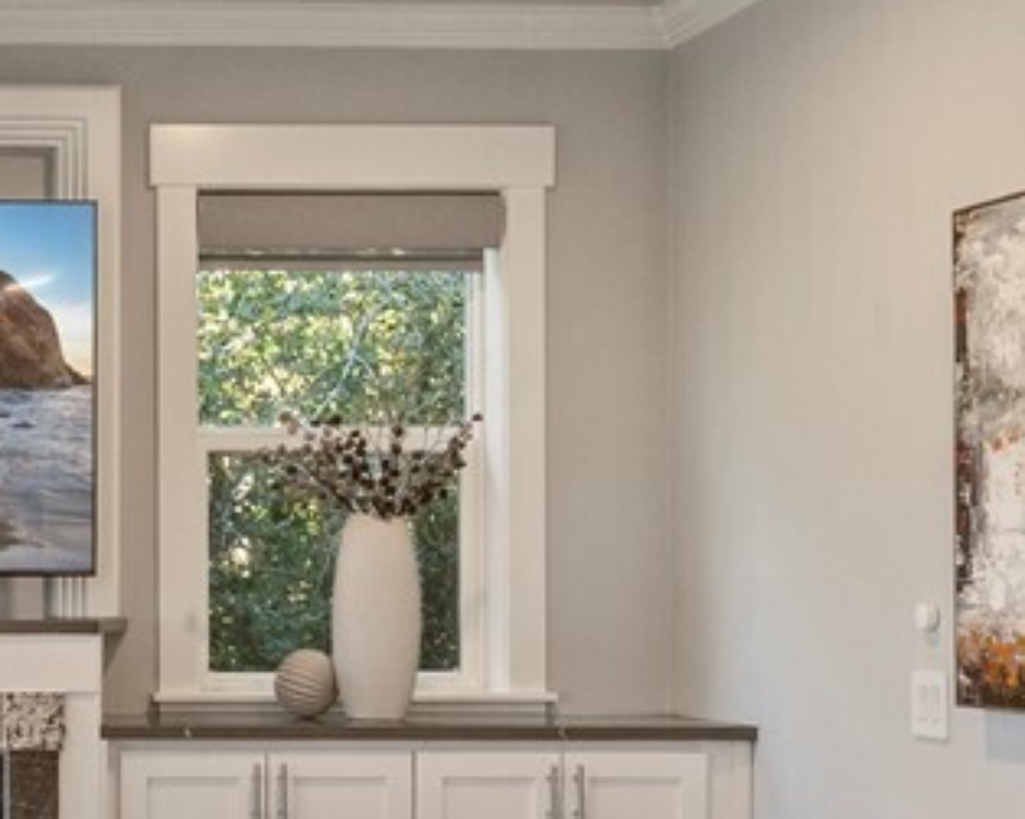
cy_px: 550
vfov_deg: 21.5
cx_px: -220
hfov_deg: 24.2
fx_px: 2153
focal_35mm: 71
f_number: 8
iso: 800
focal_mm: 14
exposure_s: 1/13
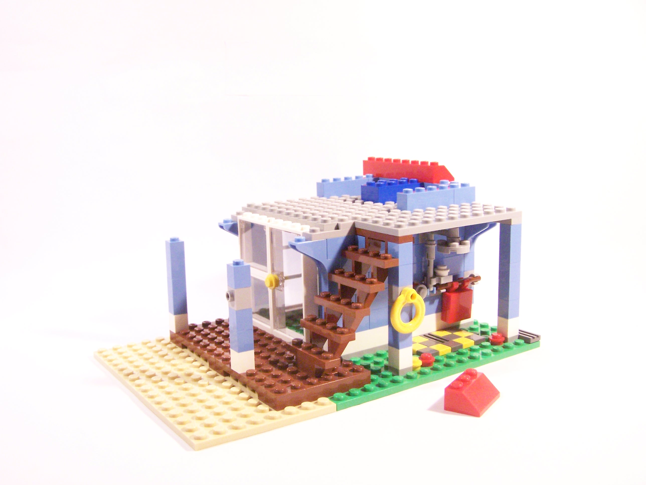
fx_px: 709
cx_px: 323
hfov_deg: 49.0
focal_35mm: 38
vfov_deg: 37.7
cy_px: 242
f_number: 3.6
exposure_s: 1/30
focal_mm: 6.3
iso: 400
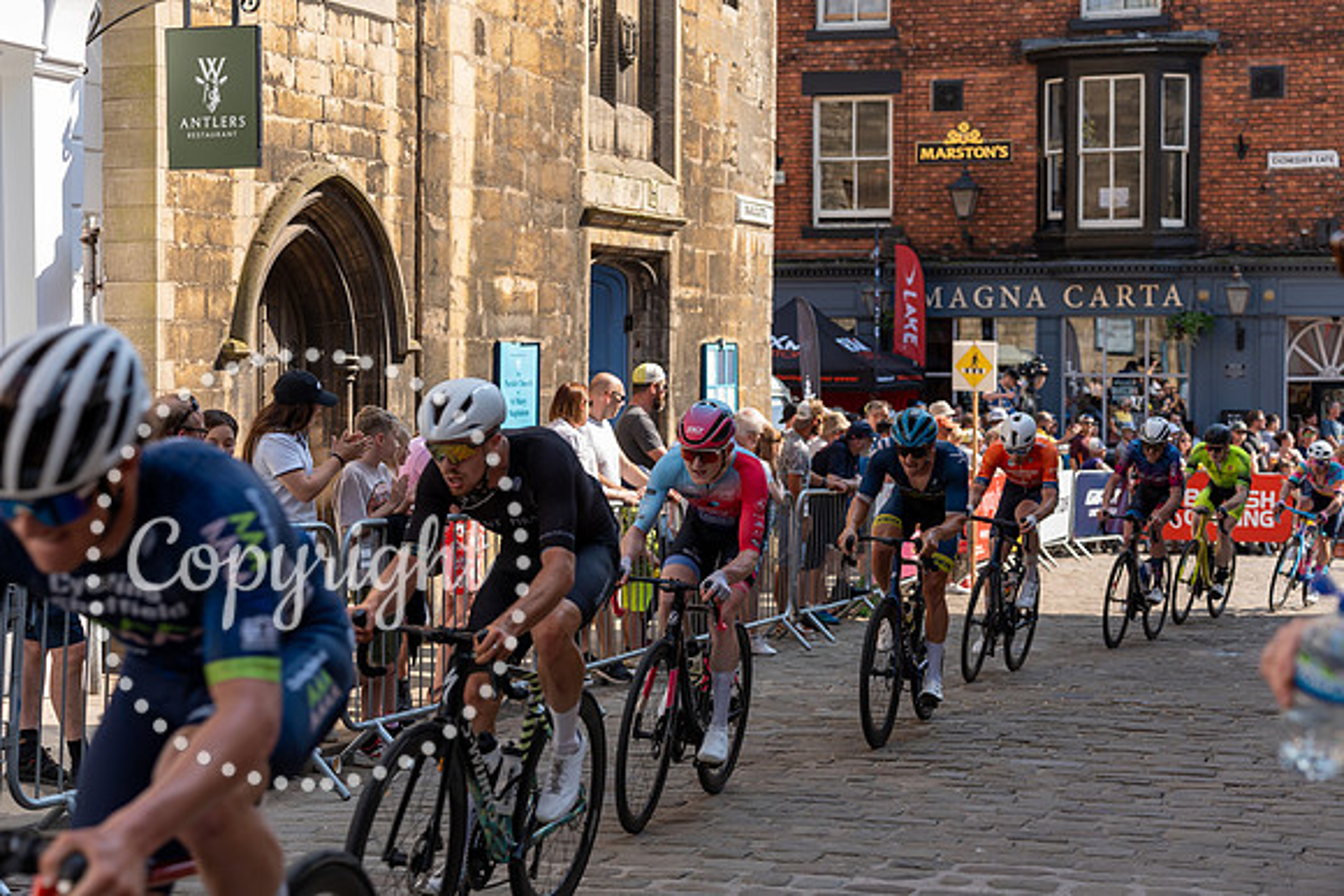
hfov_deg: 34.4
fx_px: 2172
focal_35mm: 58
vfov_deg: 23.3
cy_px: 422
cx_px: 711
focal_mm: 55
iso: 100
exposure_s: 1/500
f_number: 3.5
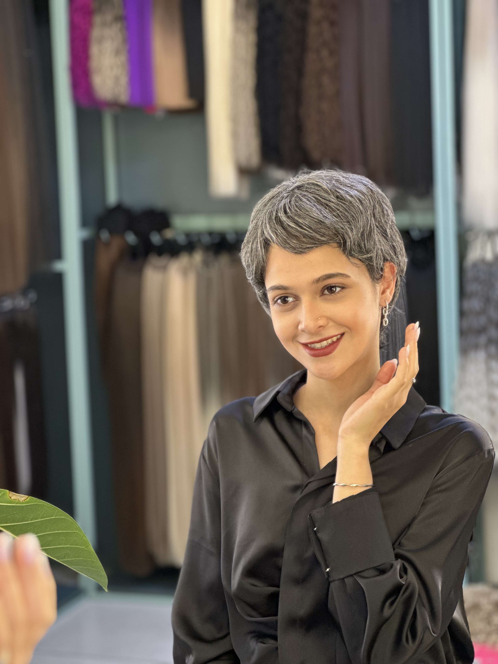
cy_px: 332
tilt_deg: -6.0
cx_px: 249
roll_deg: +1.8
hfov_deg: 19.1
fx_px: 1477
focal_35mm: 77
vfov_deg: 25.3
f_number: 2.8
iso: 160
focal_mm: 9
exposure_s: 1/33
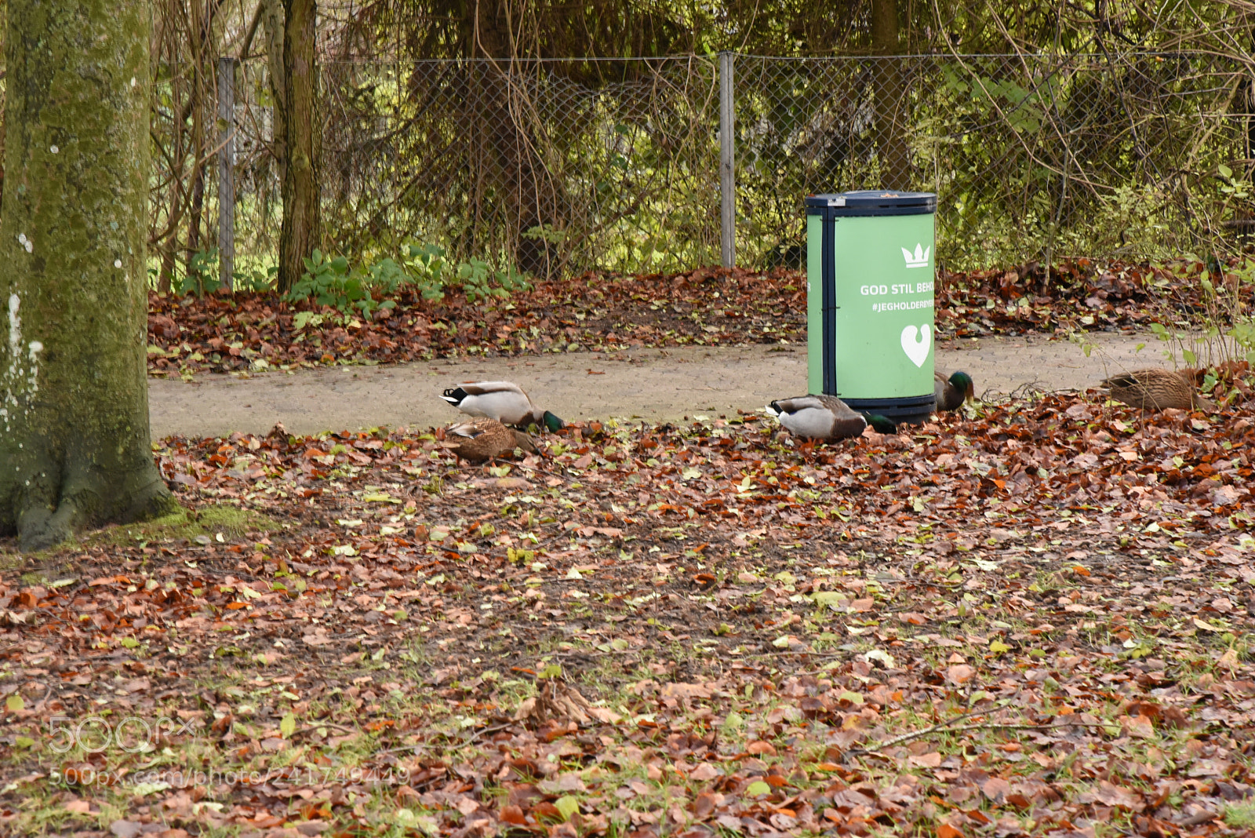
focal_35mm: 120
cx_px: 628
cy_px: 419
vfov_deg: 11.4
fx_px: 4185
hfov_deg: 17.1
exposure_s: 1/50
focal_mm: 120
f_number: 13
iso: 2500
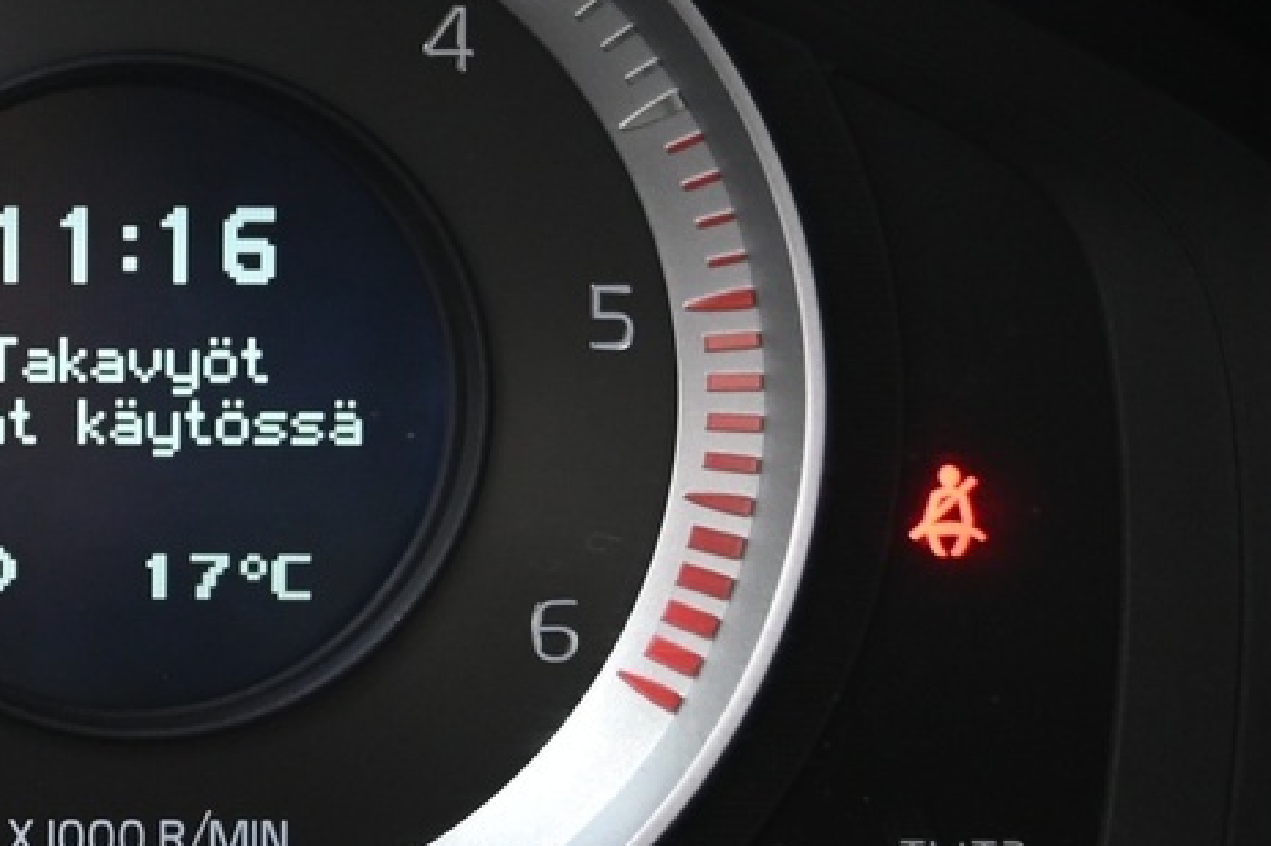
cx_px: -578
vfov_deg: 8.9
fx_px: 5435
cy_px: 348
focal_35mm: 154
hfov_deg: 12.7
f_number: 4
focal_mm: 44
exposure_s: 1/15
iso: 2000
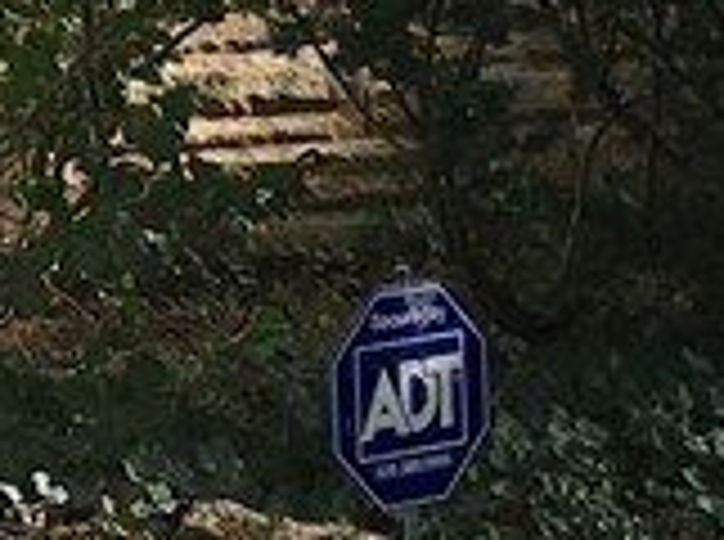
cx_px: -306
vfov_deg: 7.5
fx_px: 3861
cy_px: -698
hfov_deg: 10.4
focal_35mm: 185
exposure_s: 1/668
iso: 25
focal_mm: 4.15
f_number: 2.2
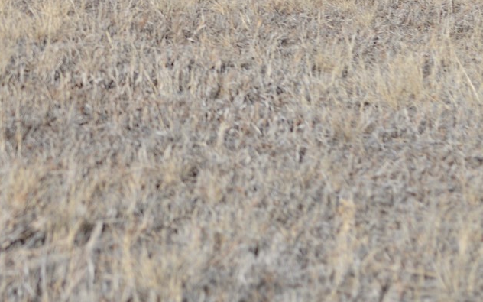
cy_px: -146
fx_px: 2304
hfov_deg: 11.7
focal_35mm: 175
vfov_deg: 7.4
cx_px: -110
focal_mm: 50
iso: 100
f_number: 2.8
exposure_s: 1/3200
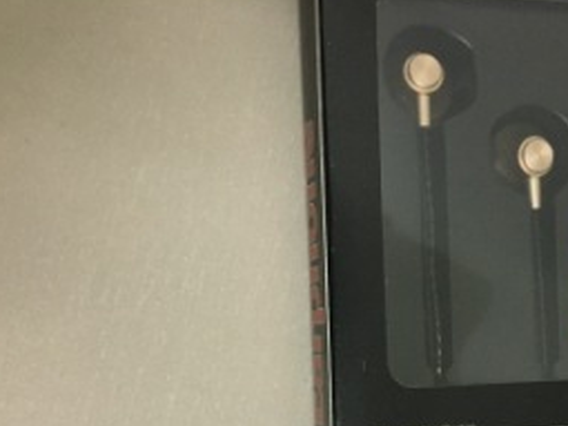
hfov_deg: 36.7
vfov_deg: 27.7
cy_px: 364
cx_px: 417
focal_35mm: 51
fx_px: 836
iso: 200
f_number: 2.2
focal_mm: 4.15
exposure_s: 1/20
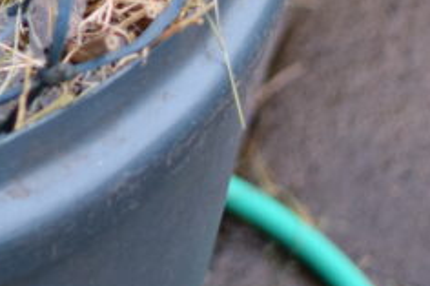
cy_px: -201
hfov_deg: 8.7
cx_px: -350
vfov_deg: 5.9
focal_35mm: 228
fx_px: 2723
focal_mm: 35
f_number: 2
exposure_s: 1/500
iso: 900
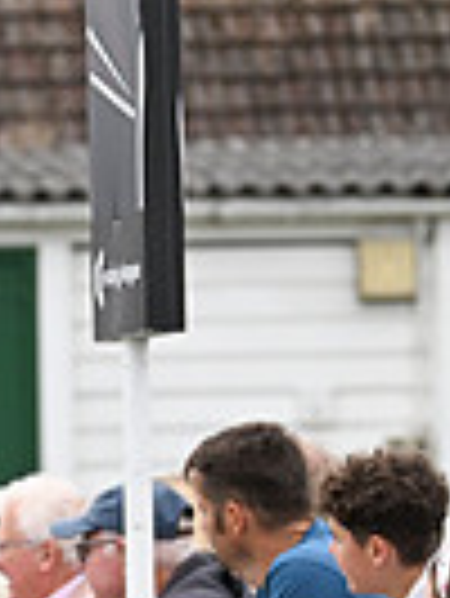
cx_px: -684
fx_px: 10487
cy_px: 848
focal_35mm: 606
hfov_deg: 2.4
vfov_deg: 3.3
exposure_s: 1/640
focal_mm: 145
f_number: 4.5
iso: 800
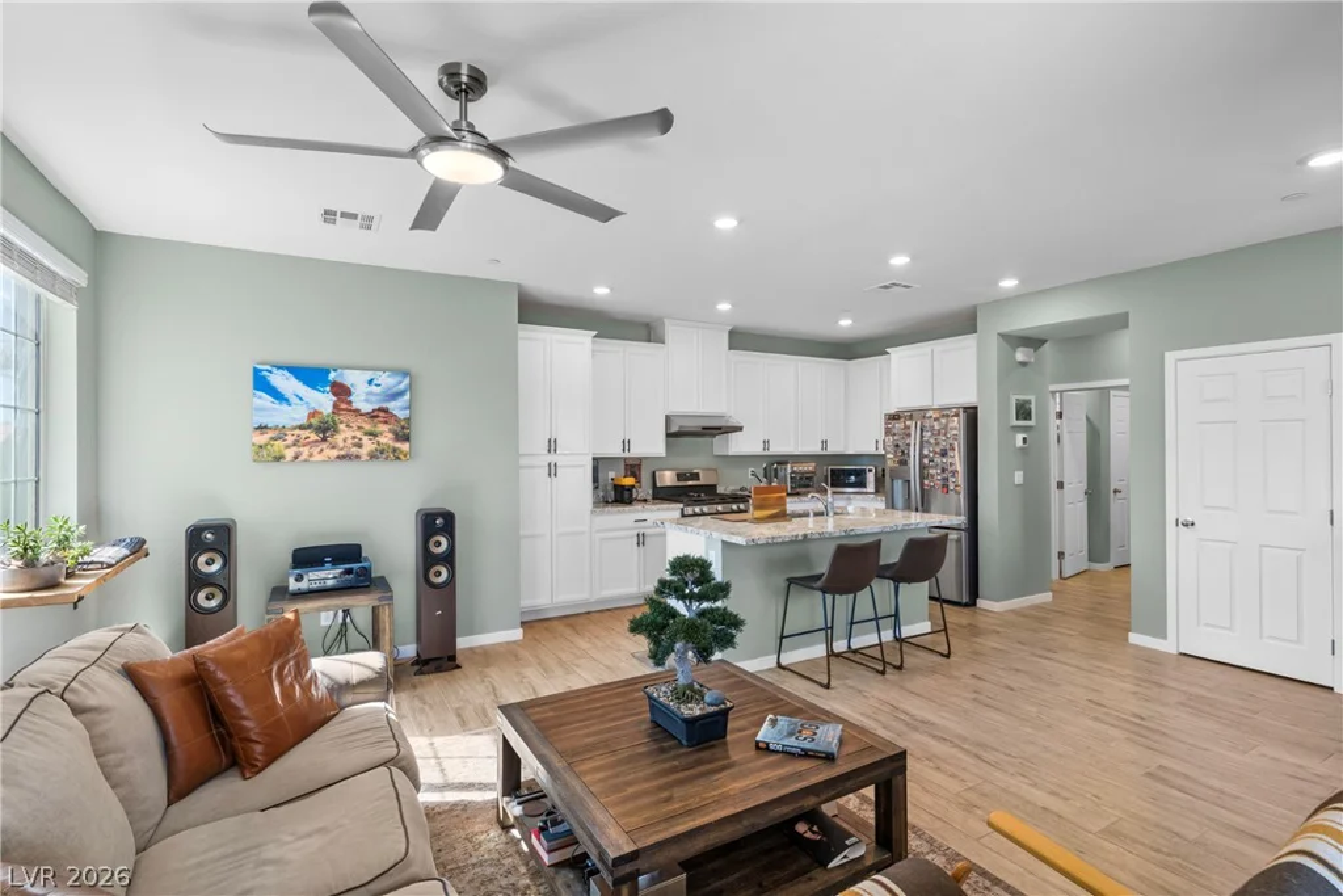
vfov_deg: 70.5
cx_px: 672
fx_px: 634
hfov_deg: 93.3
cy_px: 448
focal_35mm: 17
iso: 400
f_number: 8
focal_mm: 17
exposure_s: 1/25
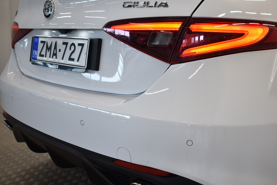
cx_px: 164
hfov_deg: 45.2
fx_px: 331
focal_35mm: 43
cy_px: 78
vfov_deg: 31.2
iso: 180
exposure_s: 1/40
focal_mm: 24
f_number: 3.8
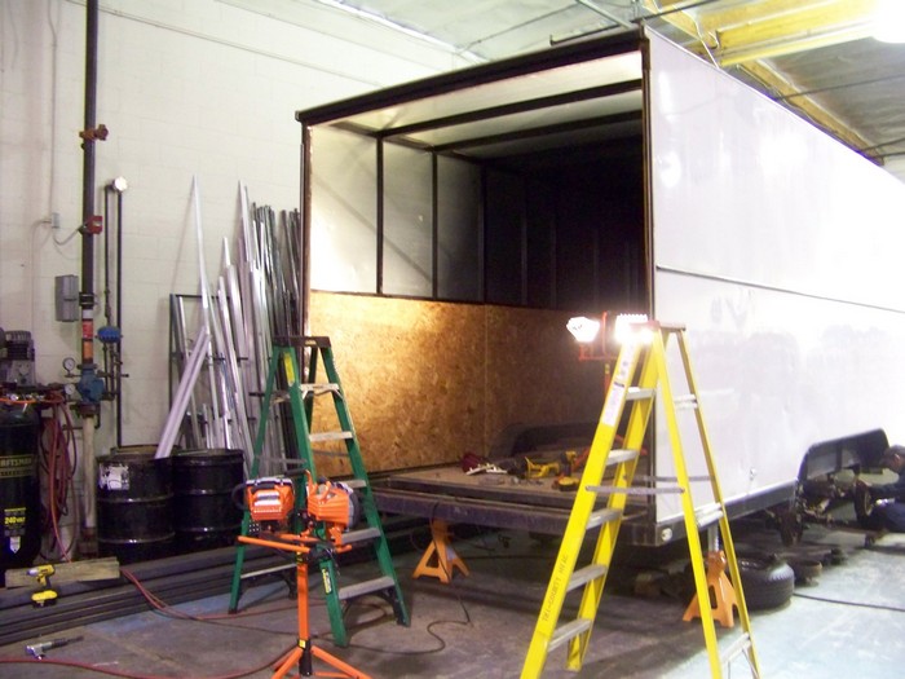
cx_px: 452
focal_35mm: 36
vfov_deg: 39.7
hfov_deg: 51.4
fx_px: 941
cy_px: 340
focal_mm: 5.85
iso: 400
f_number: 2.8
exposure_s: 1/13
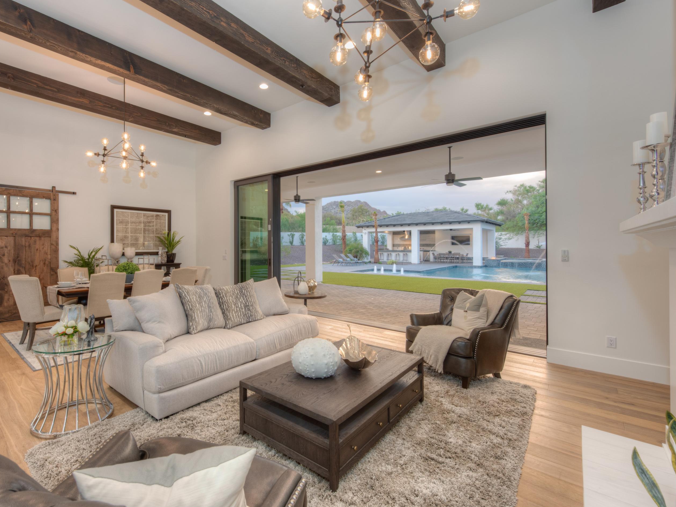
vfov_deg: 78.1
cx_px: 282
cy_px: 255
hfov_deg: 93.7
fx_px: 312
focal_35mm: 16
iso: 320
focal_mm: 14
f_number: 8
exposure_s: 1/15
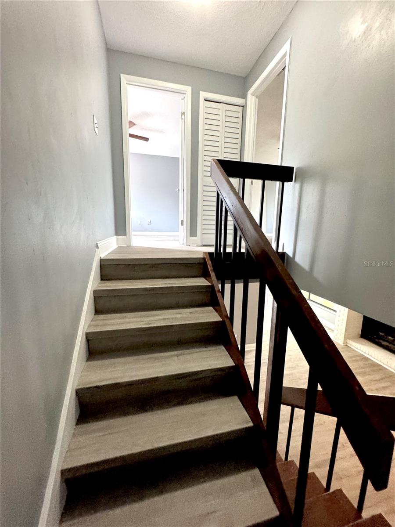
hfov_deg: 85.7
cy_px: 264
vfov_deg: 102.1
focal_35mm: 14
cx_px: 198
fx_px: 213
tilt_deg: -10.2
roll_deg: +0.4
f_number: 2.2
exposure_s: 1/60
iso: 500
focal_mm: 2.22
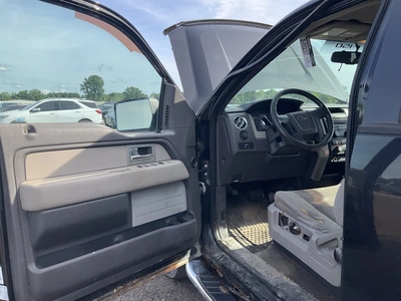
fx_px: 336
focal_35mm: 29
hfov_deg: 61.7
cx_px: 200
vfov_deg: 48.2
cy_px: 150
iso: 25
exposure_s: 1/465
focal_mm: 3
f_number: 1.8
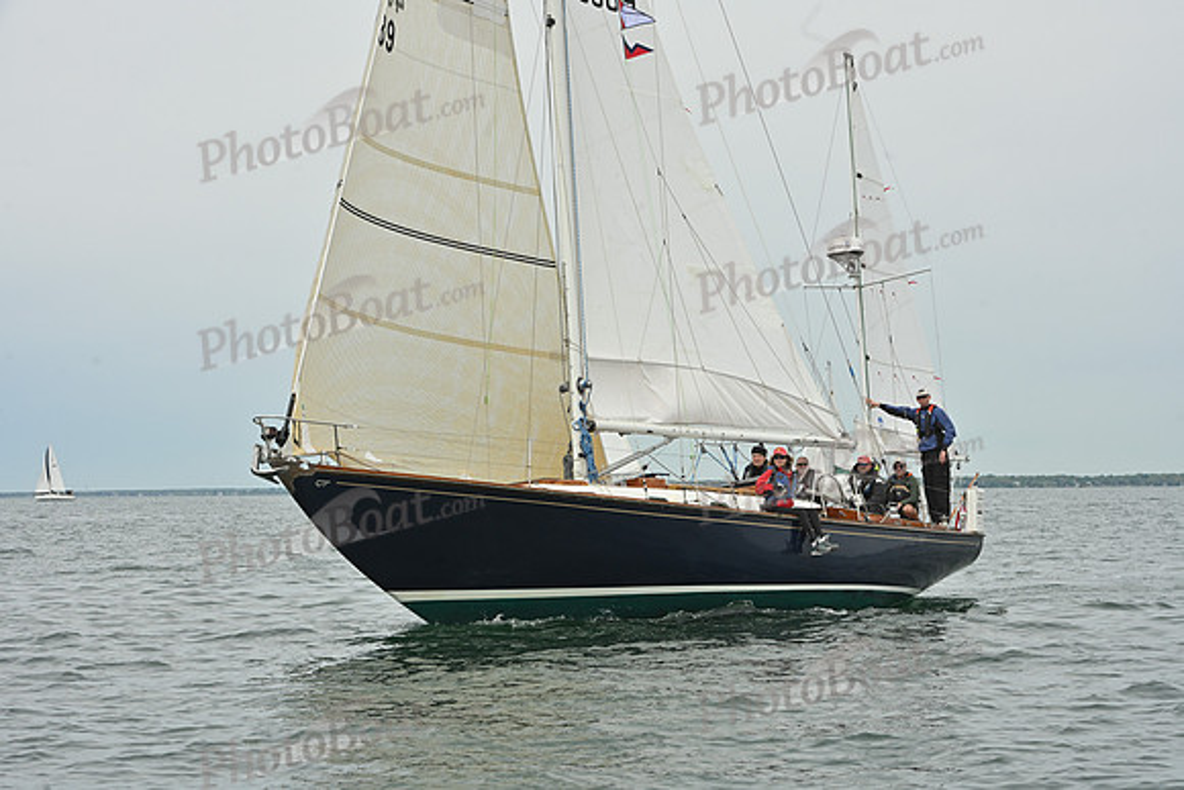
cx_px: 592
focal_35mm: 82
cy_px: 395
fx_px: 2697
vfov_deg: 16.7
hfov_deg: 24.8
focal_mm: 82
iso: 320
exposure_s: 1/800
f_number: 9
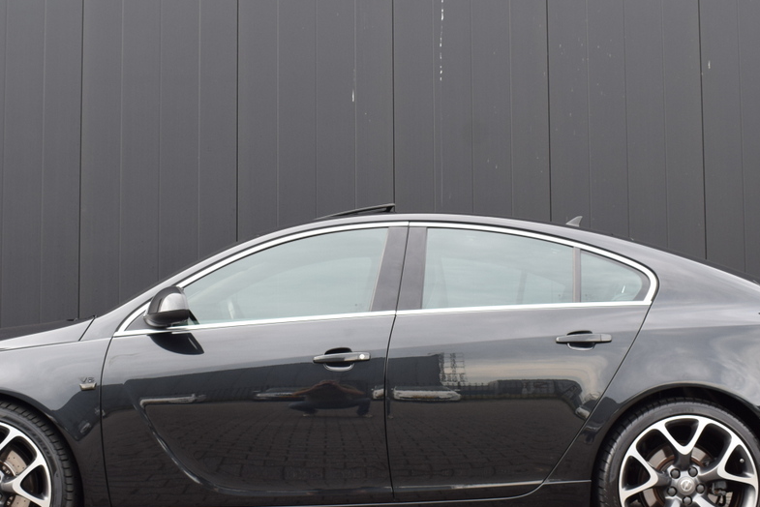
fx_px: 1161
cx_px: 333
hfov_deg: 36.2
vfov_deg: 24.6
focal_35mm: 55
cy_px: 225
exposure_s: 1/160
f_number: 6.3
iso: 400
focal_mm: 24
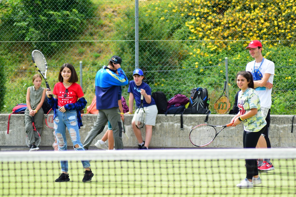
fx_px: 1727
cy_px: 98
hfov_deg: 9.8
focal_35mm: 210
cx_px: 148
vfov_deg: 6.5
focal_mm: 140
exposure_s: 1/1250
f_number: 4.2
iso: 400
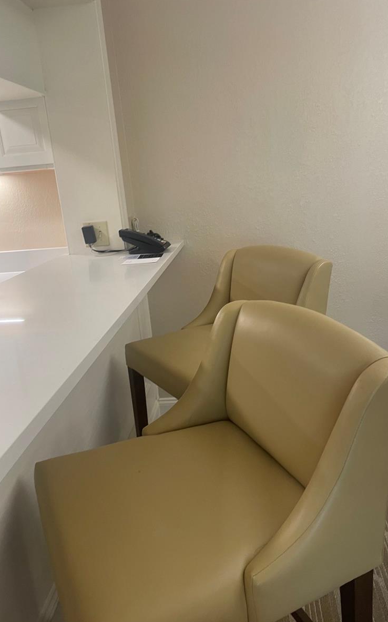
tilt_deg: -13.3
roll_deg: +4.9
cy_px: 313
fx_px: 474
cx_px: 208
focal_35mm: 28
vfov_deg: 66.5
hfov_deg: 44.5
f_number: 1.6
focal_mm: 4.2
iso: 100
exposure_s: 1/60
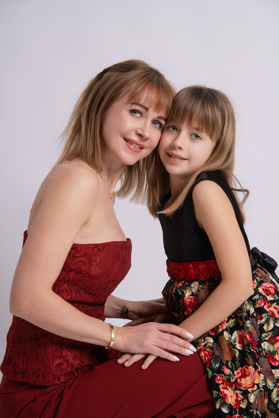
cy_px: 209
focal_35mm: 75
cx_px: 140
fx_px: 872
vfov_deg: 27.0
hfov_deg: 18.2
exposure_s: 1/100
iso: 100
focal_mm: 75
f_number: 7.1
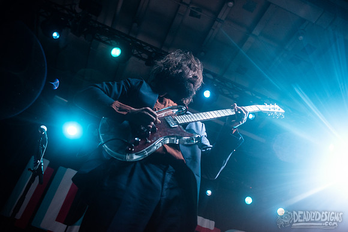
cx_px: 174
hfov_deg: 54.4
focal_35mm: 35
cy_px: 116
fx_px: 338
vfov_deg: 37.9
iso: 1600
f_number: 3.2
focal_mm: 35
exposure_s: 1/100
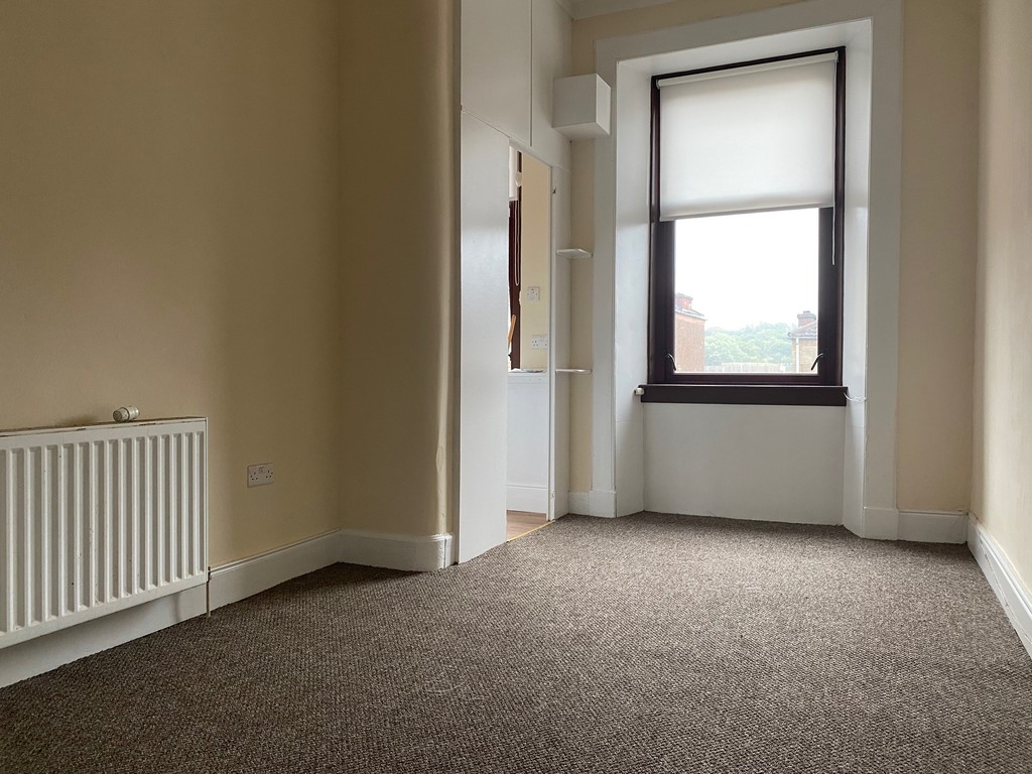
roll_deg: -1.1
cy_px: 387
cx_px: 516
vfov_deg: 53.1
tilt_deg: -0.7
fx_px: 775
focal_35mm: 26
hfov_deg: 67.3
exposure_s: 1/94
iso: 125
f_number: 1.8
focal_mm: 4.25
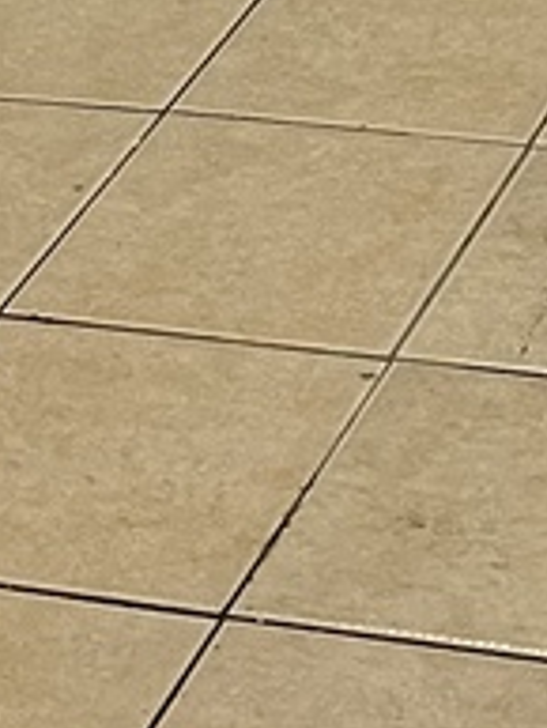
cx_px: 539
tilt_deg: -13.5
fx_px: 4083
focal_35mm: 194
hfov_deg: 7.6
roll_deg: +4.5
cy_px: -981
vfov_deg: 9.2
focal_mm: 5.1
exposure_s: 1/60
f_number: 1.6
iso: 250
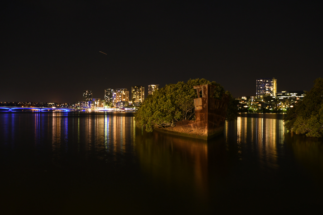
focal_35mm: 36
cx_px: 162
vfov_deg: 36.9
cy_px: 108
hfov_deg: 53.1
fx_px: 323
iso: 800
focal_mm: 24
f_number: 8
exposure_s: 8
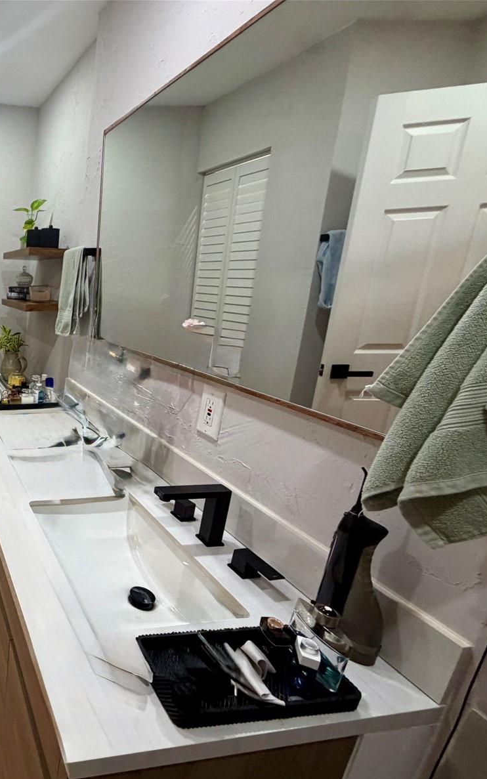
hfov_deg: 47.4
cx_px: -19
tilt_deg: -16.7
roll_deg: -1.3
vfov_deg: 85.1
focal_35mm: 20
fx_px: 425
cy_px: 393
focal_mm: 2.22
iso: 250
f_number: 2.2
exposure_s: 1/120
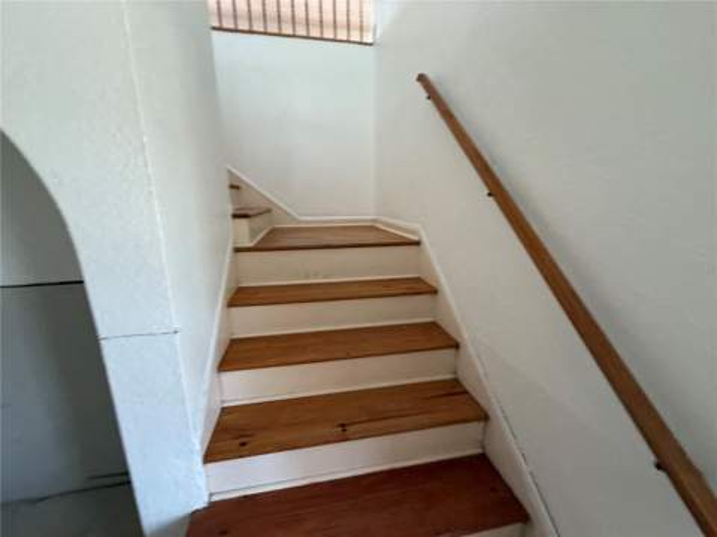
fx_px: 290
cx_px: 358
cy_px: 268
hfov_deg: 102.1
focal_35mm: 14
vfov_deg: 85.7
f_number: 2.2
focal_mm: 2.22
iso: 320
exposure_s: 1/71
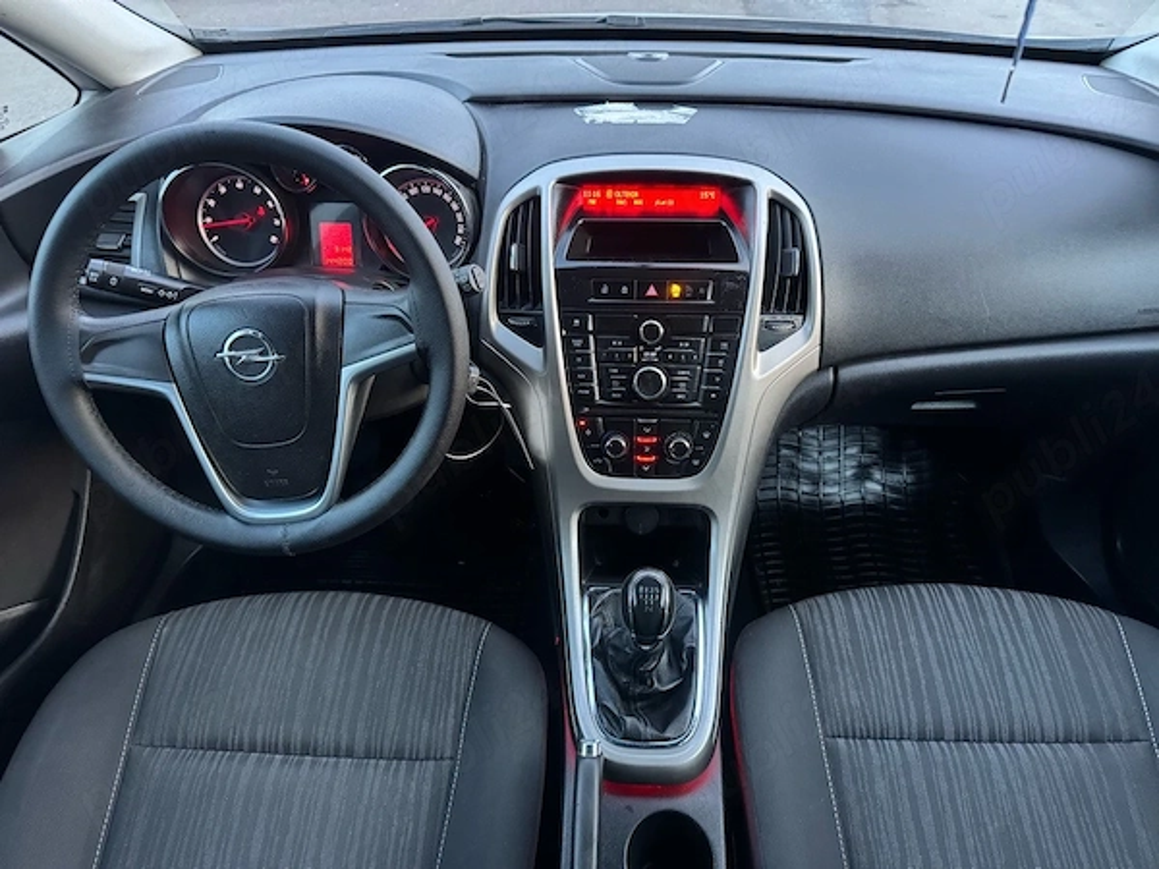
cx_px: 580
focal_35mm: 24
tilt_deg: -36.8
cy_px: 434
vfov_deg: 56.8
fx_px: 804
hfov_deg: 71.6
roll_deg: +2.2
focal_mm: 6.76
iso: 1000
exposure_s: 1/40
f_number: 1.78
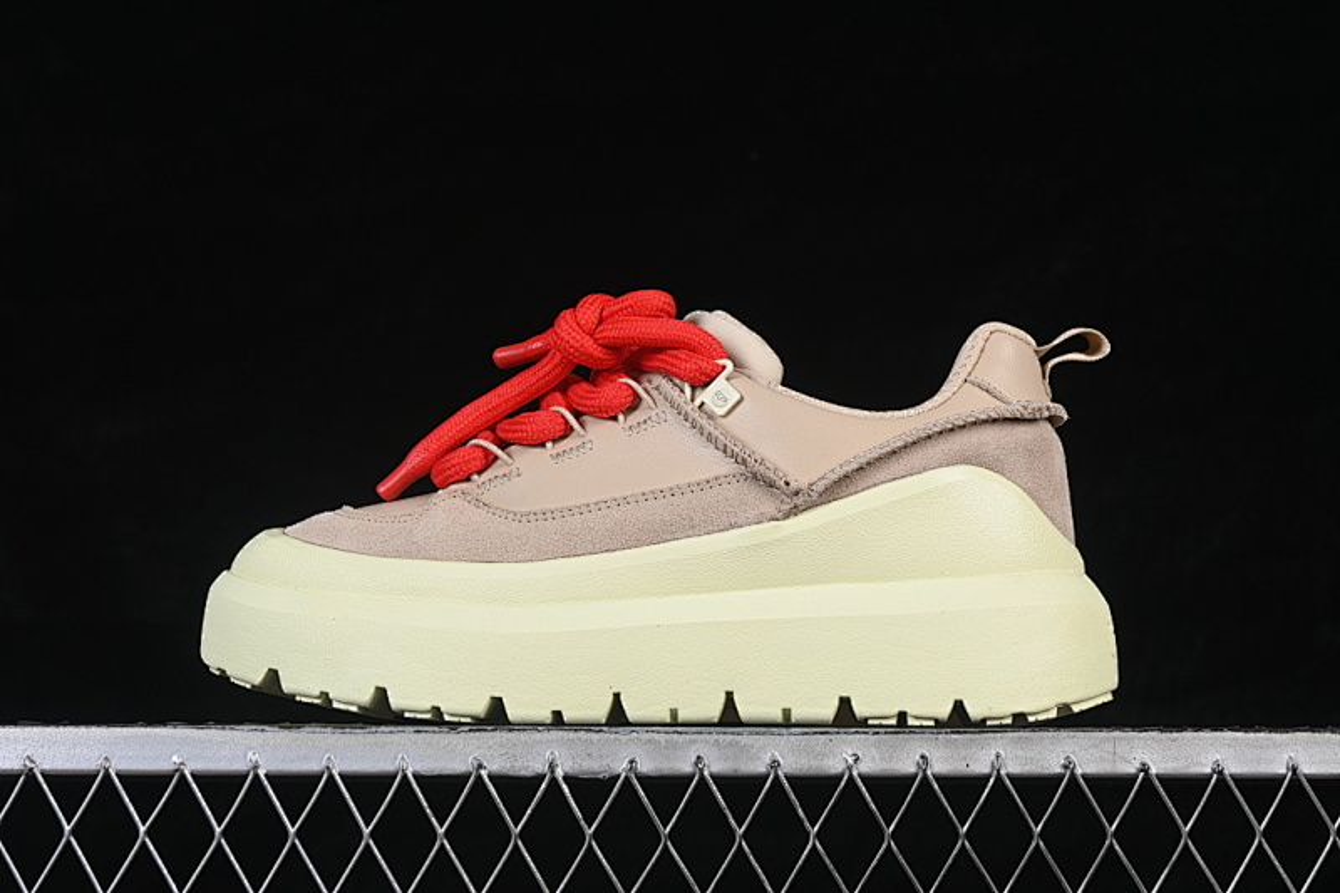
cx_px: 670
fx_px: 2791
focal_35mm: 75
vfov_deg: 18.2
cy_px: 446
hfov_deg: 27.0
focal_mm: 50
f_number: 8
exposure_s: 1/80
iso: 160
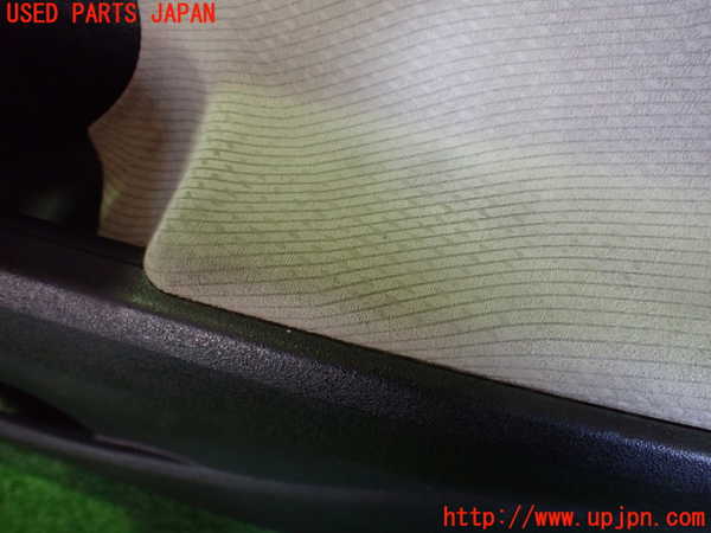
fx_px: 616
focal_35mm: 30
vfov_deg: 46.8
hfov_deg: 60.0
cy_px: 266
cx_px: 356
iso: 800
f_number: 2.3
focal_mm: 5.4
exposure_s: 1/60
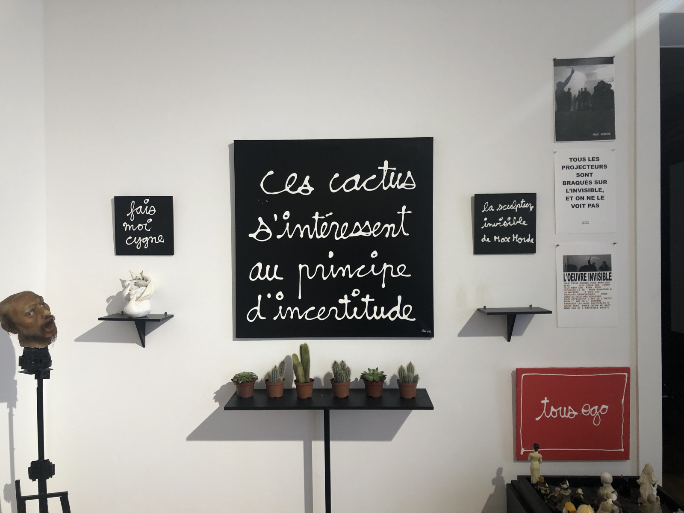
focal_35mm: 28
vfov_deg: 49.7
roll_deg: -0.9
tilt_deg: +0.0
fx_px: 553
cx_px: 342
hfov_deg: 63.4
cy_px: 256
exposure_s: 1/20
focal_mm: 3.99
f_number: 1.8
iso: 32
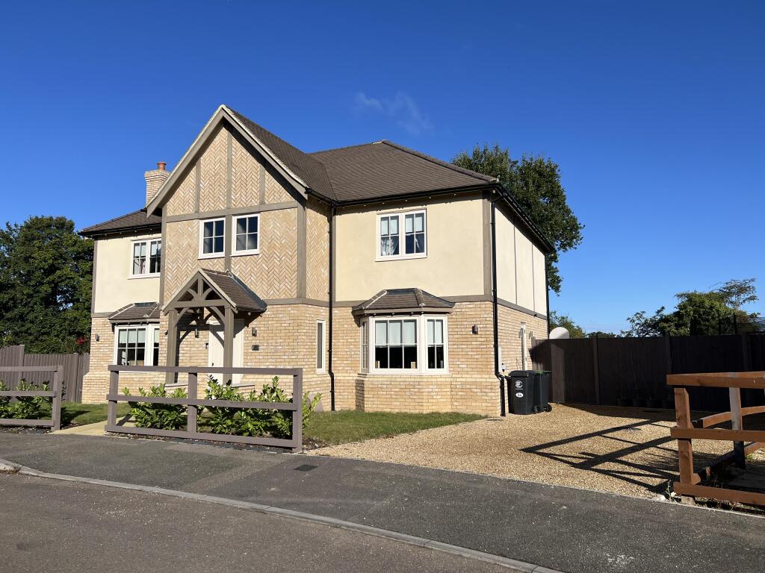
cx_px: 382
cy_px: 286
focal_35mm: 26
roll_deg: +0.8
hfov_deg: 67.3
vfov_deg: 53.1
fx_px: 575
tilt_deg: +6.2
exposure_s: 1/6579
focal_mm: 5.7
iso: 50
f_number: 1.5
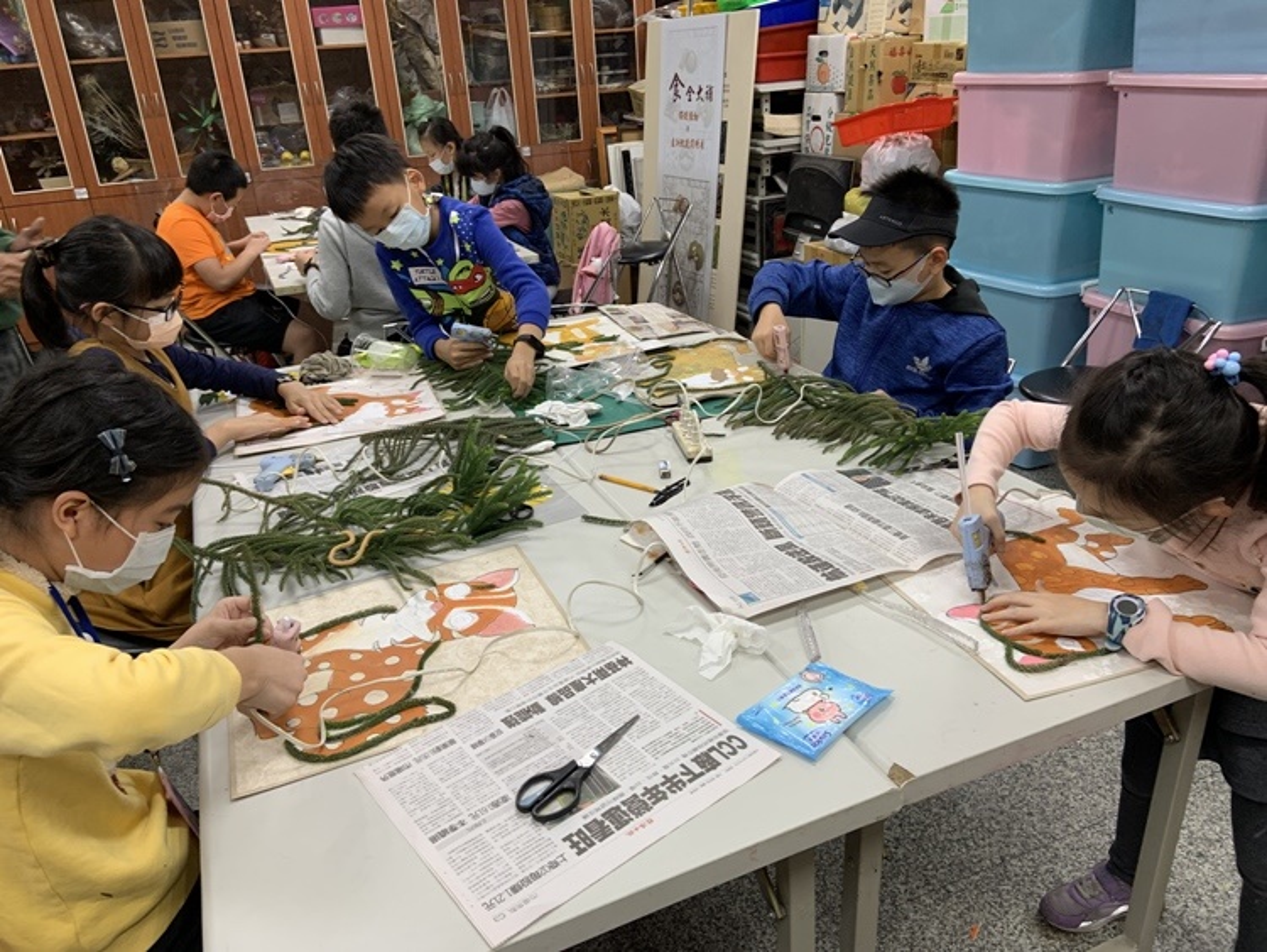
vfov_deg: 53.1
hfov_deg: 67.3
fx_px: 952
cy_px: 476
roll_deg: +6.7
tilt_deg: -25.4
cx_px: 634
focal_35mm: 26
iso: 50
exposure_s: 1/60
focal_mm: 4.25
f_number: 1.8
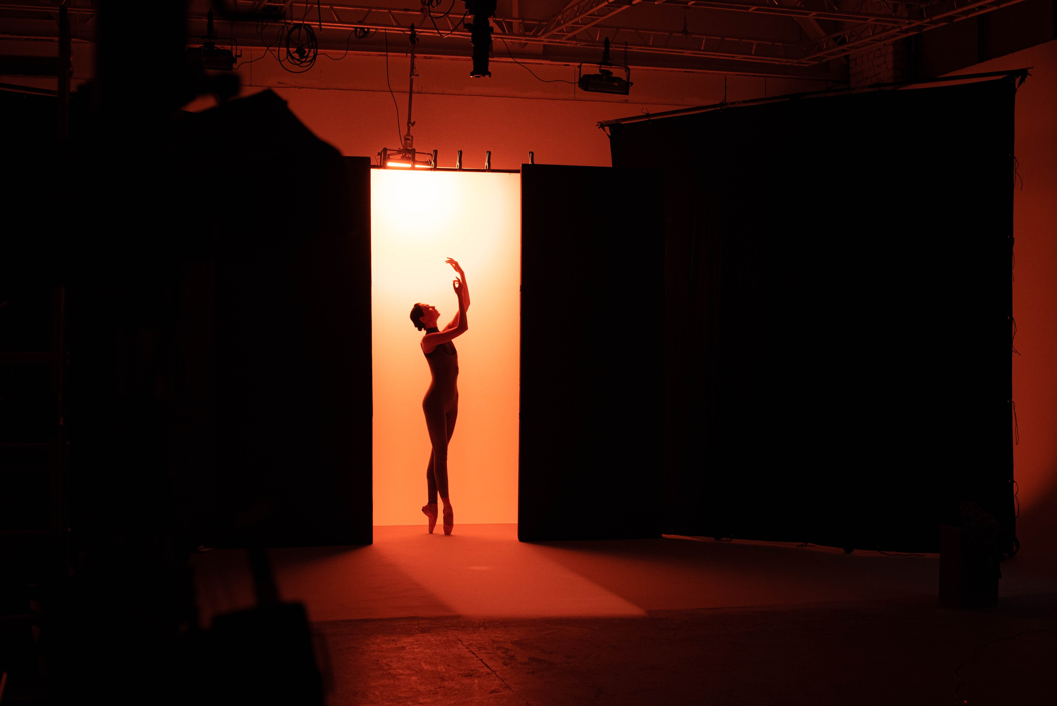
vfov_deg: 27.0
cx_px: 528
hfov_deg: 39.6
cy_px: 353
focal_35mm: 50
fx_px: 1469
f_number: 5
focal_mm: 50
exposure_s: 1/250
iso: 2500
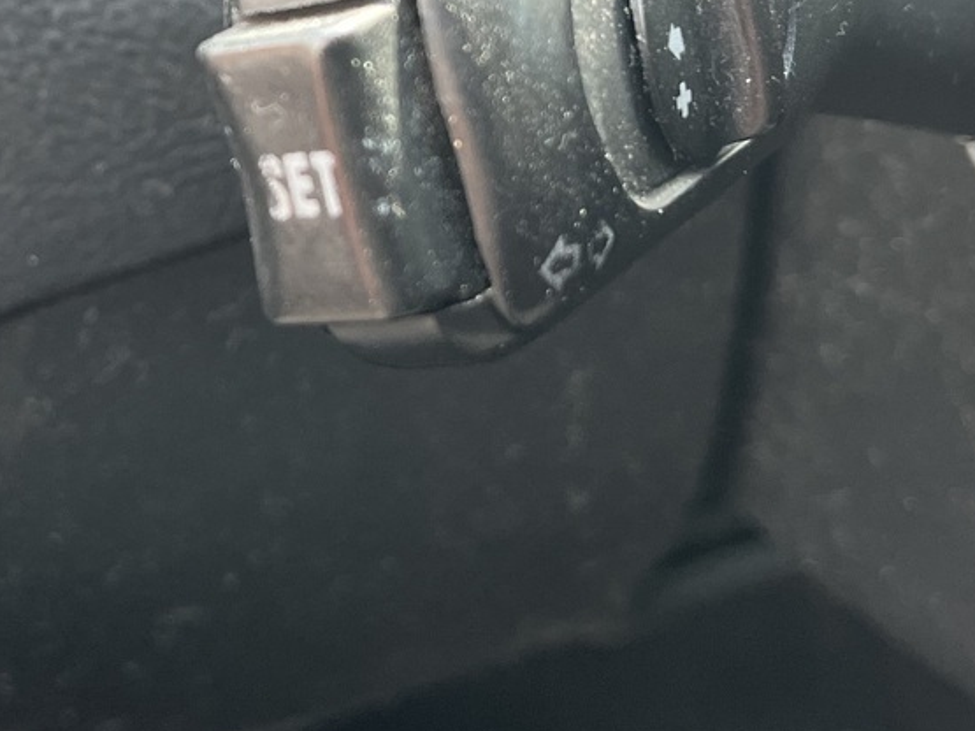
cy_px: 65
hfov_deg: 25.0
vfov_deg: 19.3
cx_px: 46
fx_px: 2112
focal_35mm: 75
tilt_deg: -33.1
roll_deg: +5.3
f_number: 1.6
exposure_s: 1/121
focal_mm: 5.1
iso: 125
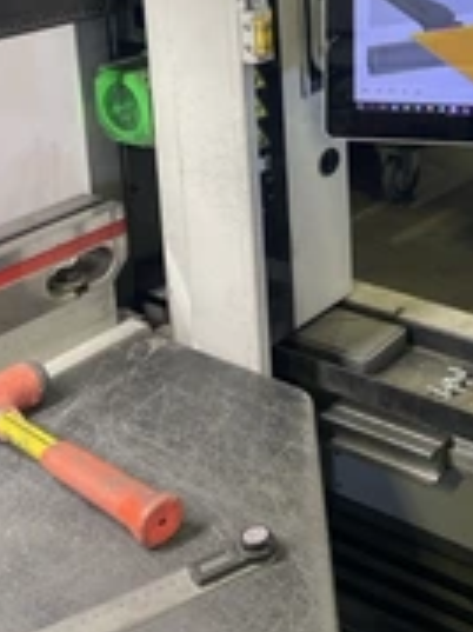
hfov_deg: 23.6
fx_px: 1058
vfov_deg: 31.4
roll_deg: +0.6
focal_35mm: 58
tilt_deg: -14.8
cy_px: 39
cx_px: 522
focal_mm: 4.2
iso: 80
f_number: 1.6
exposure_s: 1/60
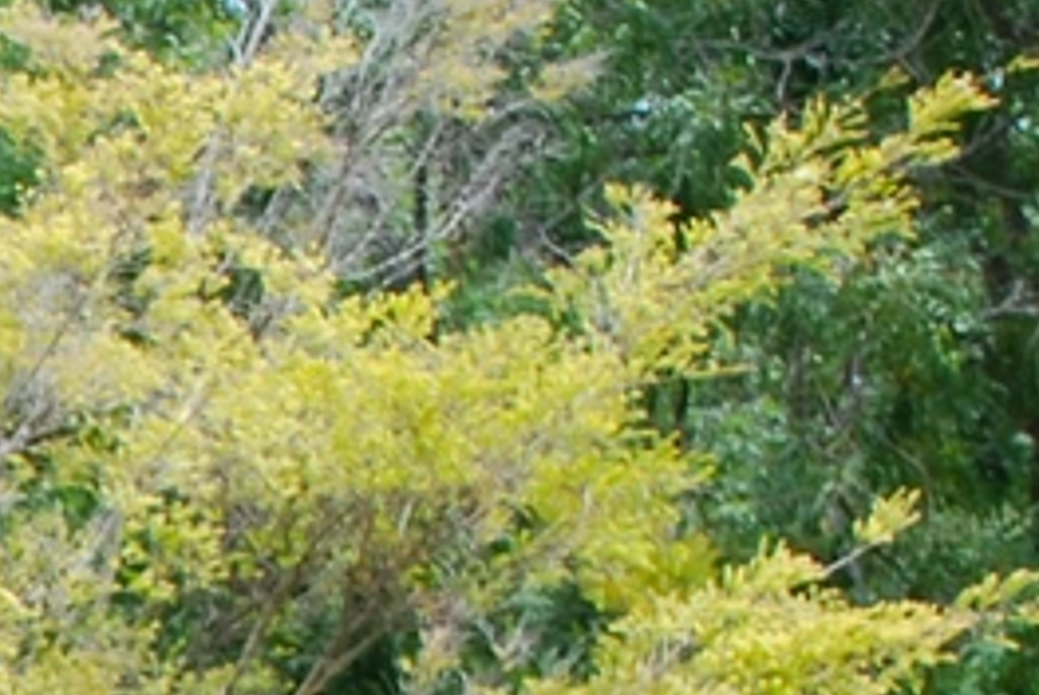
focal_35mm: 221
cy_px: 1347
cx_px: -1369
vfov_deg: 6.1
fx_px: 6385
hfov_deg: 8.6
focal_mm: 24
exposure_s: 1/160
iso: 100
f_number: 6.3
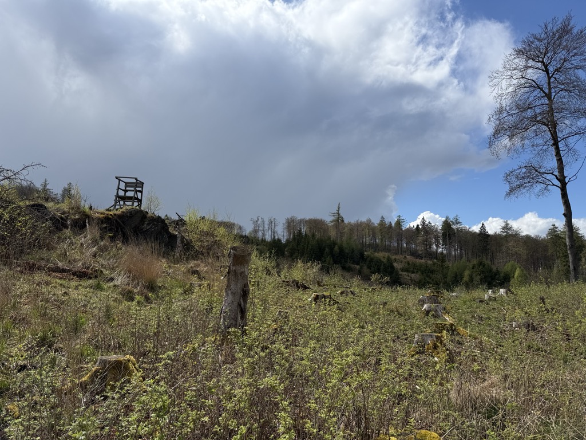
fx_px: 406
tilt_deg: +7.8
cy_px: 220
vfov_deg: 56.8
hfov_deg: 71.6
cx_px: 293
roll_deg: -1.6
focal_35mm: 24
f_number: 1.78
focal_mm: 6.76
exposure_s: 1/5714
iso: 80
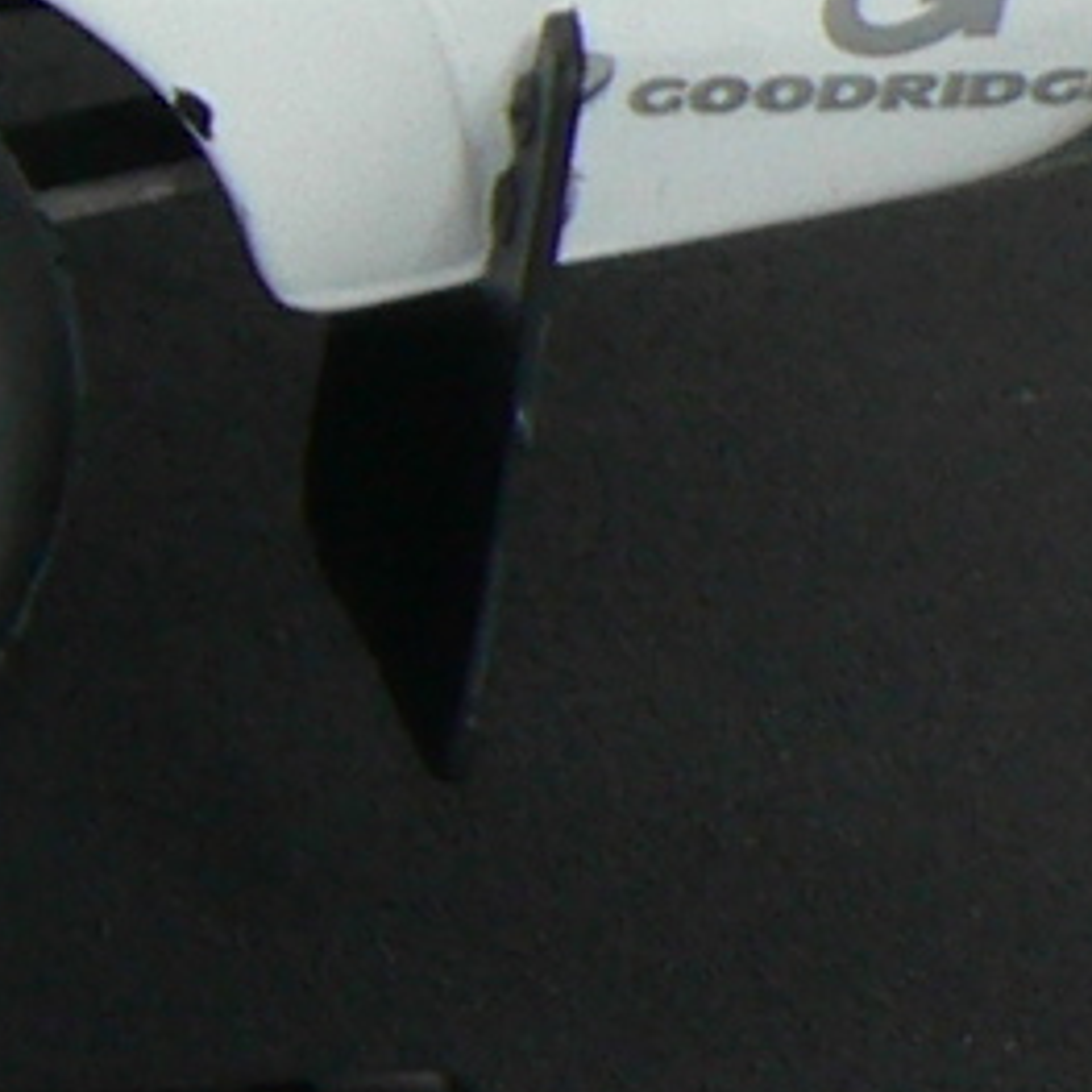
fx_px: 18095
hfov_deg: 3.3
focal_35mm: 507
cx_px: -2724
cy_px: -245
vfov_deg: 3.5
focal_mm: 9.9
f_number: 3.2
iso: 80
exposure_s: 1/60
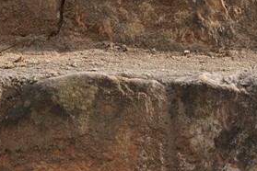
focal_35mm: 201
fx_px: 1435
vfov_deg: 6.1
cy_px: -404
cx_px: 303
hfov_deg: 10.1
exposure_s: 1/100
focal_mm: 28
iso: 200
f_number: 11
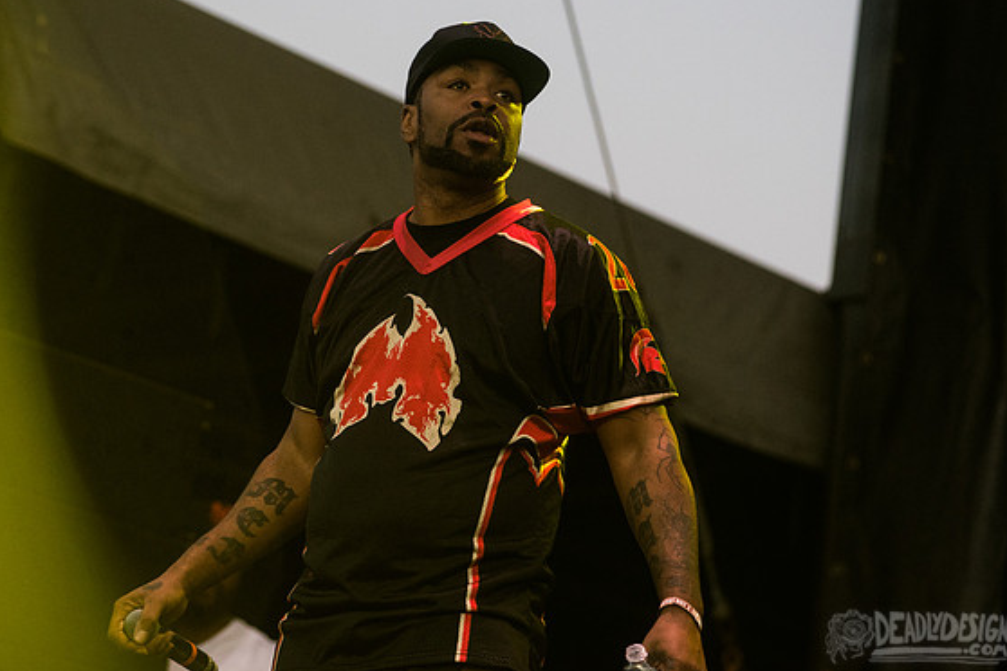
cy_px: 275
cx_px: 516
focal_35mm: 138
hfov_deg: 14.9
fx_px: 3860
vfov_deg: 9.9
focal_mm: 116
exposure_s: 1/320
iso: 1600
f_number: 4
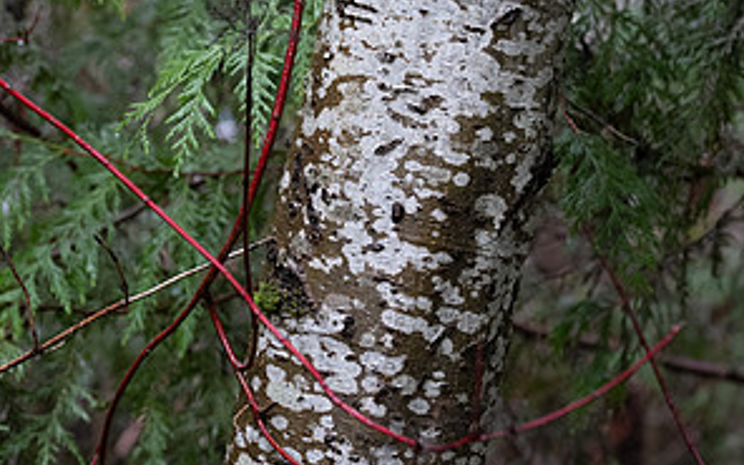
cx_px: 372
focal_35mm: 96
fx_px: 1947
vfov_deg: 13.6
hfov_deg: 21.6
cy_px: 90
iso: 1250
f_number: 4
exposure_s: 1/80
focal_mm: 62
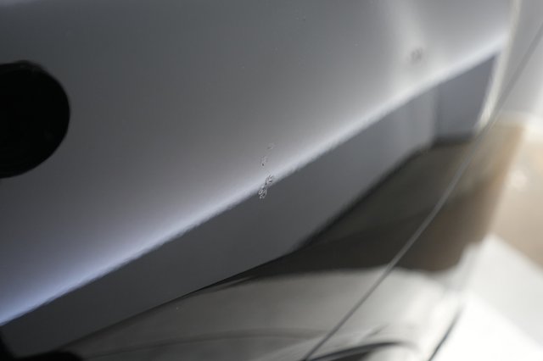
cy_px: 180
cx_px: 272
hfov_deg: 65.5
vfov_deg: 46.4
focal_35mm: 28
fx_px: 422
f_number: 2.8
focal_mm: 28
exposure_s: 1/60
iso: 1600
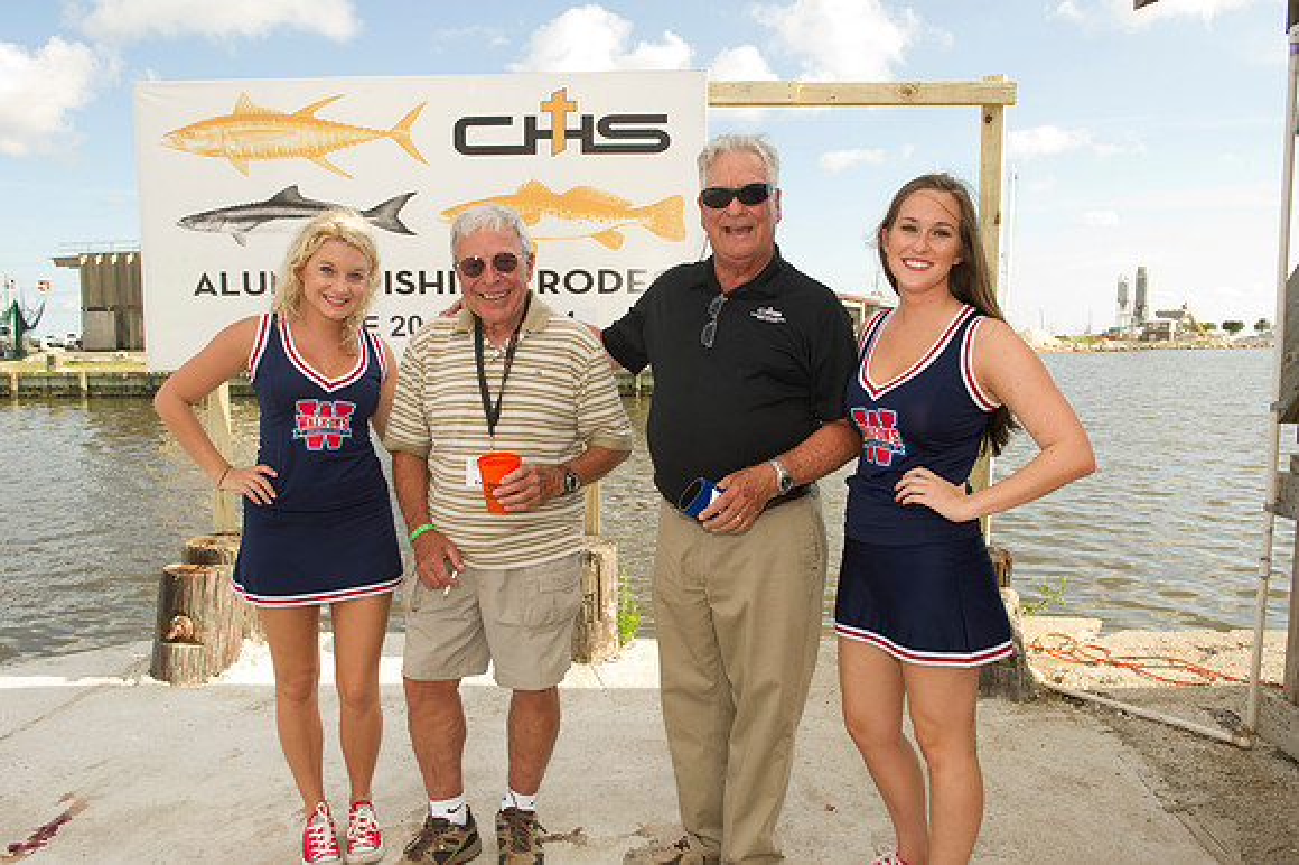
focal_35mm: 27
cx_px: 650
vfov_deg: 47.9
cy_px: 432
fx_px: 974
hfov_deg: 67.4
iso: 400
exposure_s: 1/160
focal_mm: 27
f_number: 10
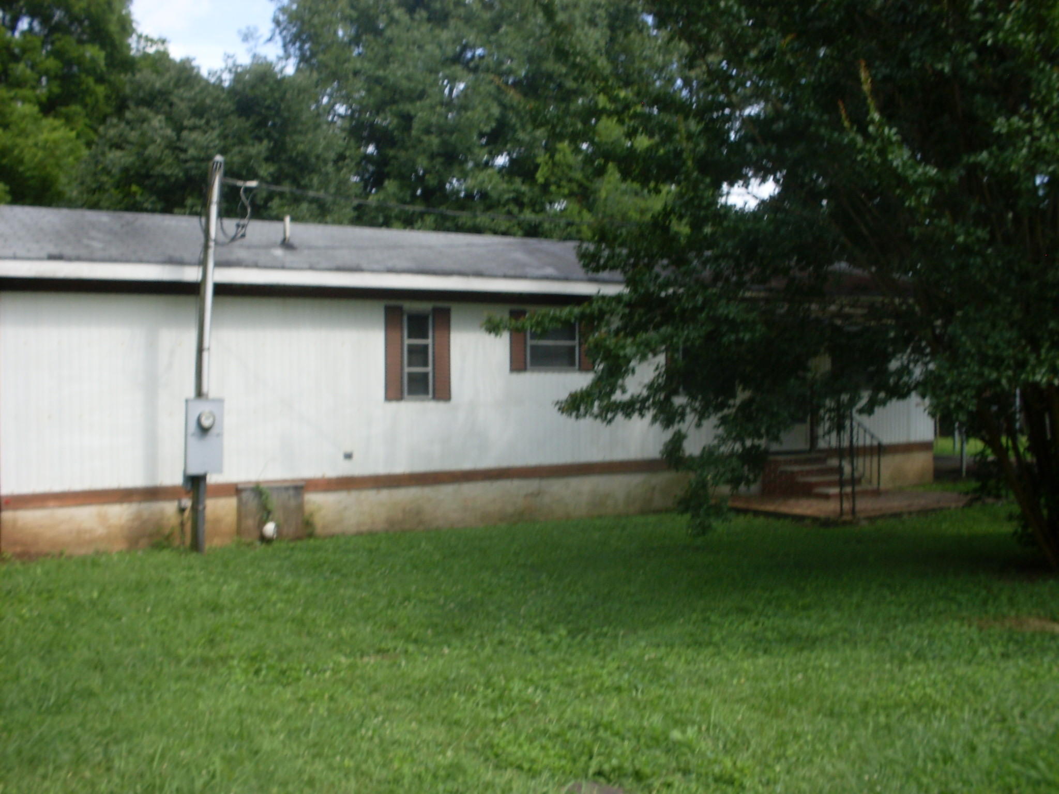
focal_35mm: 38
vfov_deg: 37.7
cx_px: 530
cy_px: 397
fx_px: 1163
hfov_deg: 49.0
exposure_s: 1/60
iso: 80
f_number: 8.4
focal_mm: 6.3
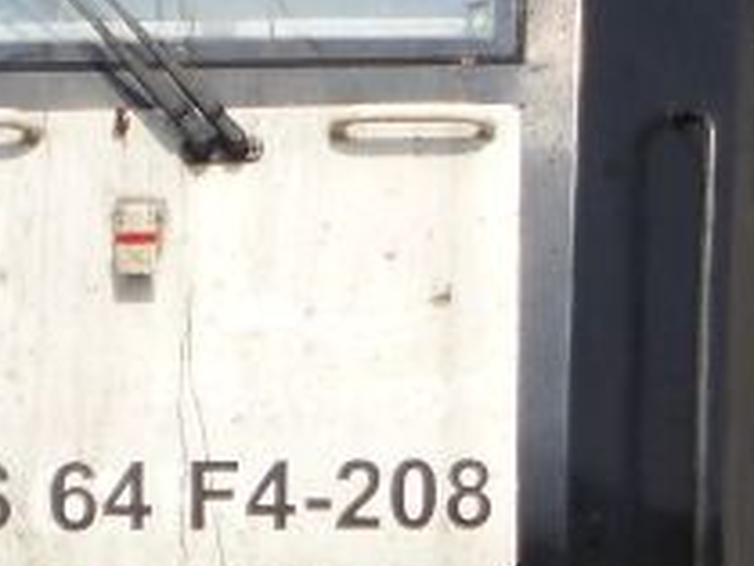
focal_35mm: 2104
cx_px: 520
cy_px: 108
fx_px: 45855
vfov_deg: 0.7
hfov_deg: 0.9
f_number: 4
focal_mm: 65.8
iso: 100
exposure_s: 1/1300
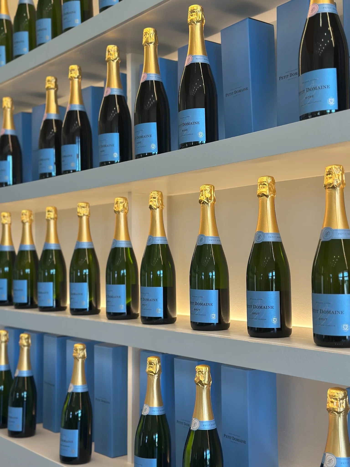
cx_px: 175
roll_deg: -0.5
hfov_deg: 30.3
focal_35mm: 48
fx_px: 647
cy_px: 234
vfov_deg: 39.7
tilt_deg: +2.9
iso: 64
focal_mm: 6.86
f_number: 1.78
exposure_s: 1/120
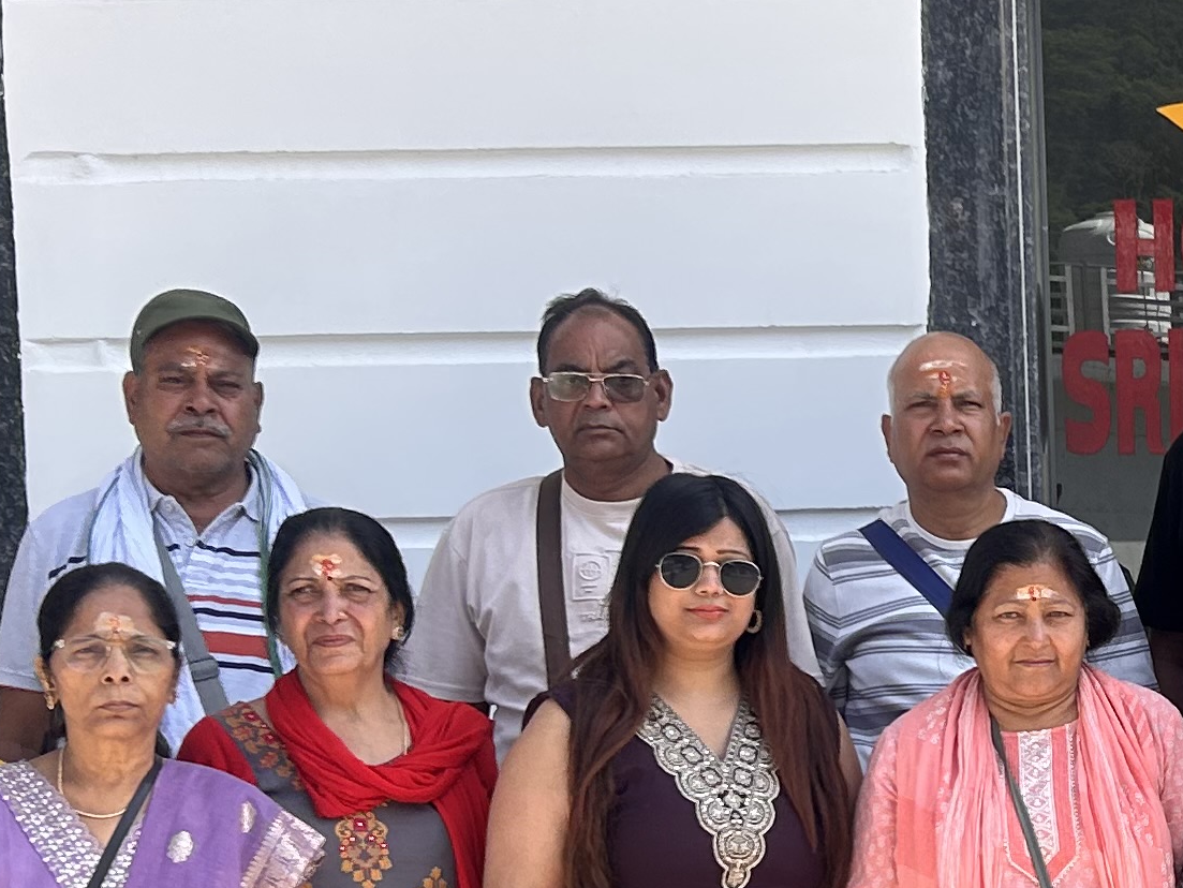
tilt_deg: -2.5
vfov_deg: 15.4
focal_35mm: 95
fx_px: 3248
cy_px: 770
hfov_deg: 19.7
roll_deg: +1.4
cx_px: 1325
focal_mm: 5.7
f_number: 1.5
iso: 50
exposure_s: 1/1511
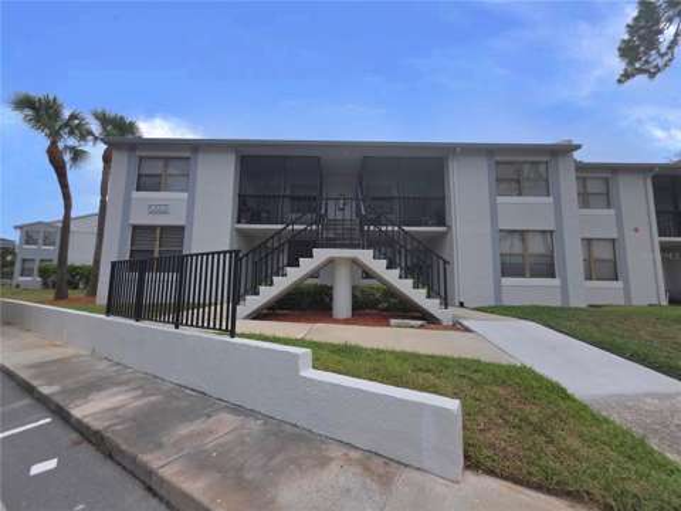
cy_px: 256
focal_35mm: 13
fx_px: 256
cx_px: 340
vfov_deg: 89.9
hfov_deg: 106.2
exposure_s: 1/1889
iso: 20
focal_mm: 2.2
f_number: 1.9
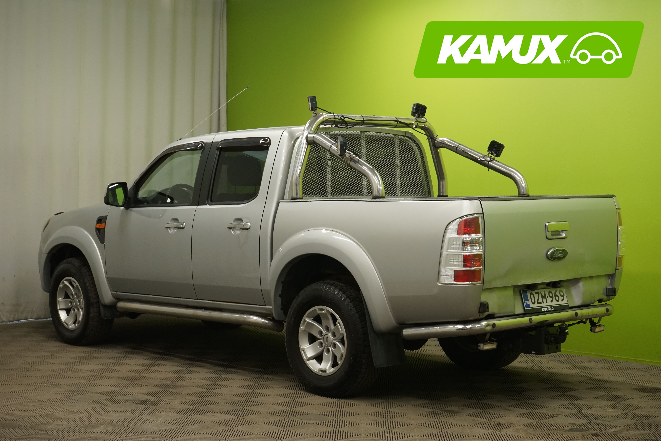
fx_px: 1065
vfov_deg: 23.4
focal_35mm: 58
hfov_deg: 34.5
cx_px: 330
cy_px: 220
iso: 1600
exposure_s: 1/25
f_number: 9
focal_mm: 58
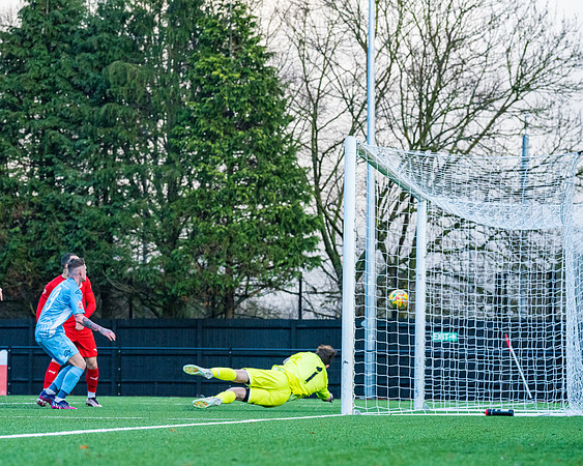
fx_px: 2938
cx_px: 236
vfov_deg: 9.1
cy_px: 250
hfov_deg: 11.3
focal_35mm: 170
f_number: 6.3
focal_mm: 135
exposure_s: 1/640
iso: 4000
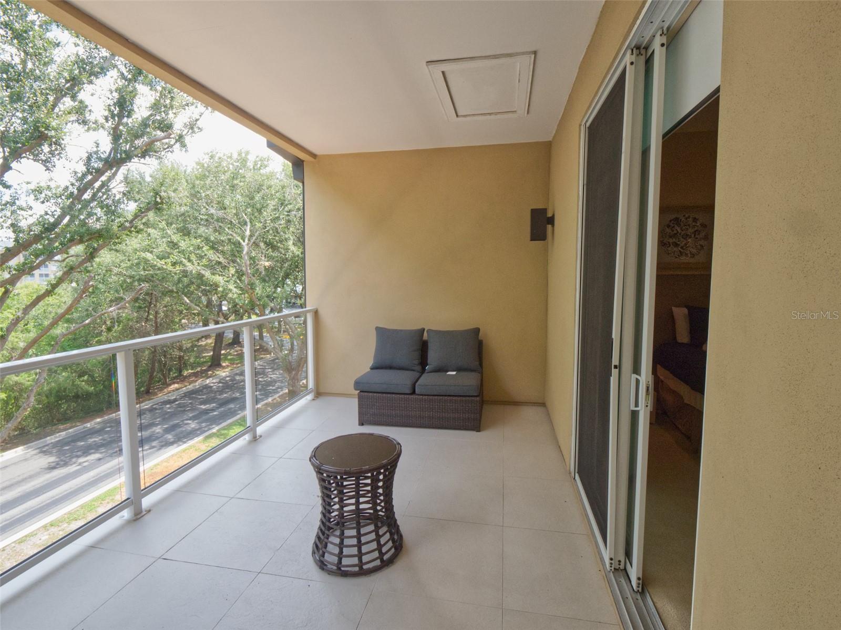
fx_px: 389
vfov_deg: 78.1
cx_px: 420
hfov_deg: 94.5
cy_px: 315
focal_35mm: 16
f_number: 9
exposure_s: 1/200
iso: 1600
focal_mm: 8
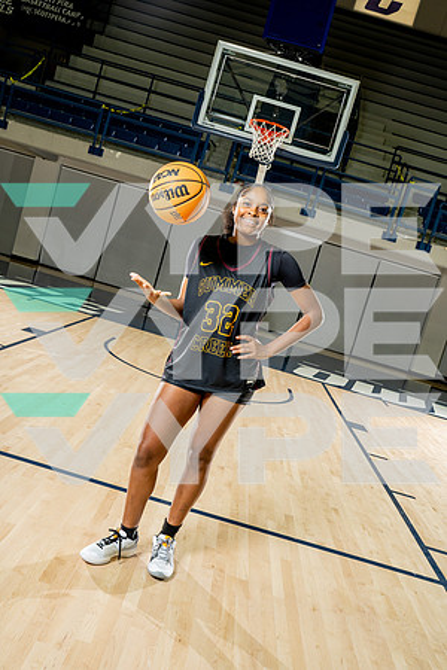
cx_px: 224
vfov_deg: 58.7
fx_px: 596
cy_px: 335
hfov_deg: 41.1
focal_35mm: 32
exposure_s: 1/250
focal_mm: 32
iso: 640
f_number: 8
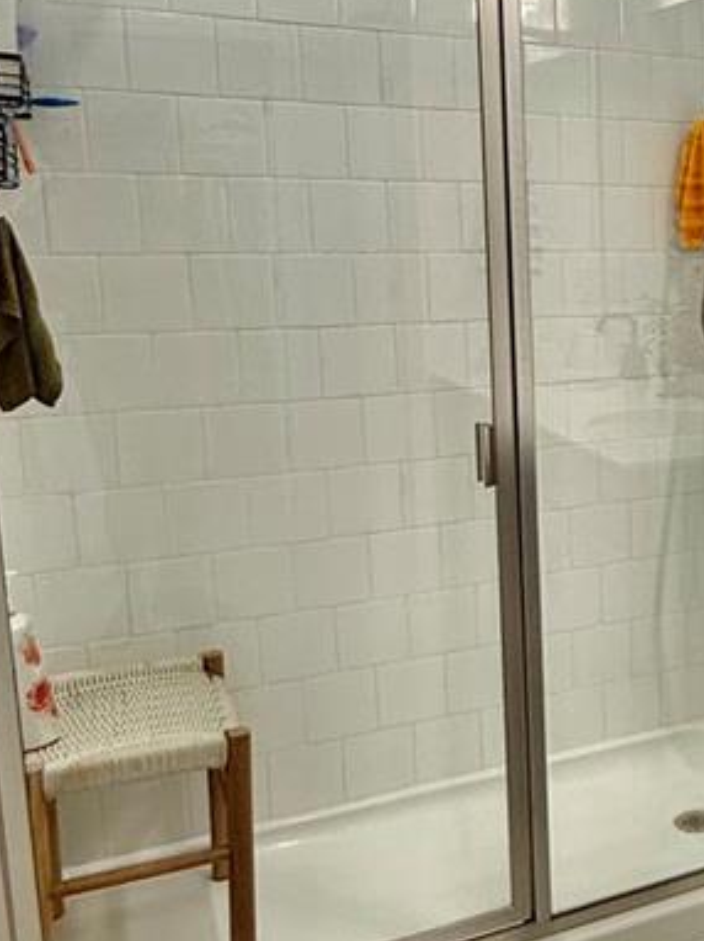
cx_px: 834
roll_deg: -0.8
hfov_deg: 28.7
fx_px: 1194
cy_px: 416
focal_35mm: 44
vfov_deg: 42.9
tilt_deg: -9.0
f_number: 2.2
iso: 125
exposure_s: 1/120
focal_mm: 2.22
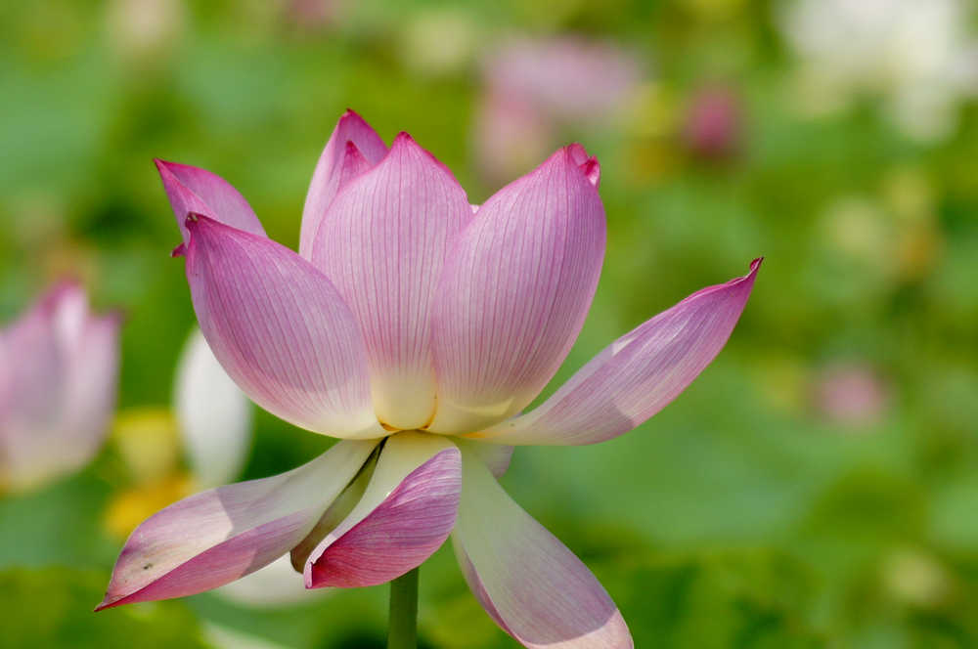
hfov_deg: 3.8
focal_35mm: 540
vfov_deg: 2.5
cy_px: 324
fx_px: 14651
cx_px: 489
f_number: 5.6
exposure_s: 1/1250
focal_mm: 180
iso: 200
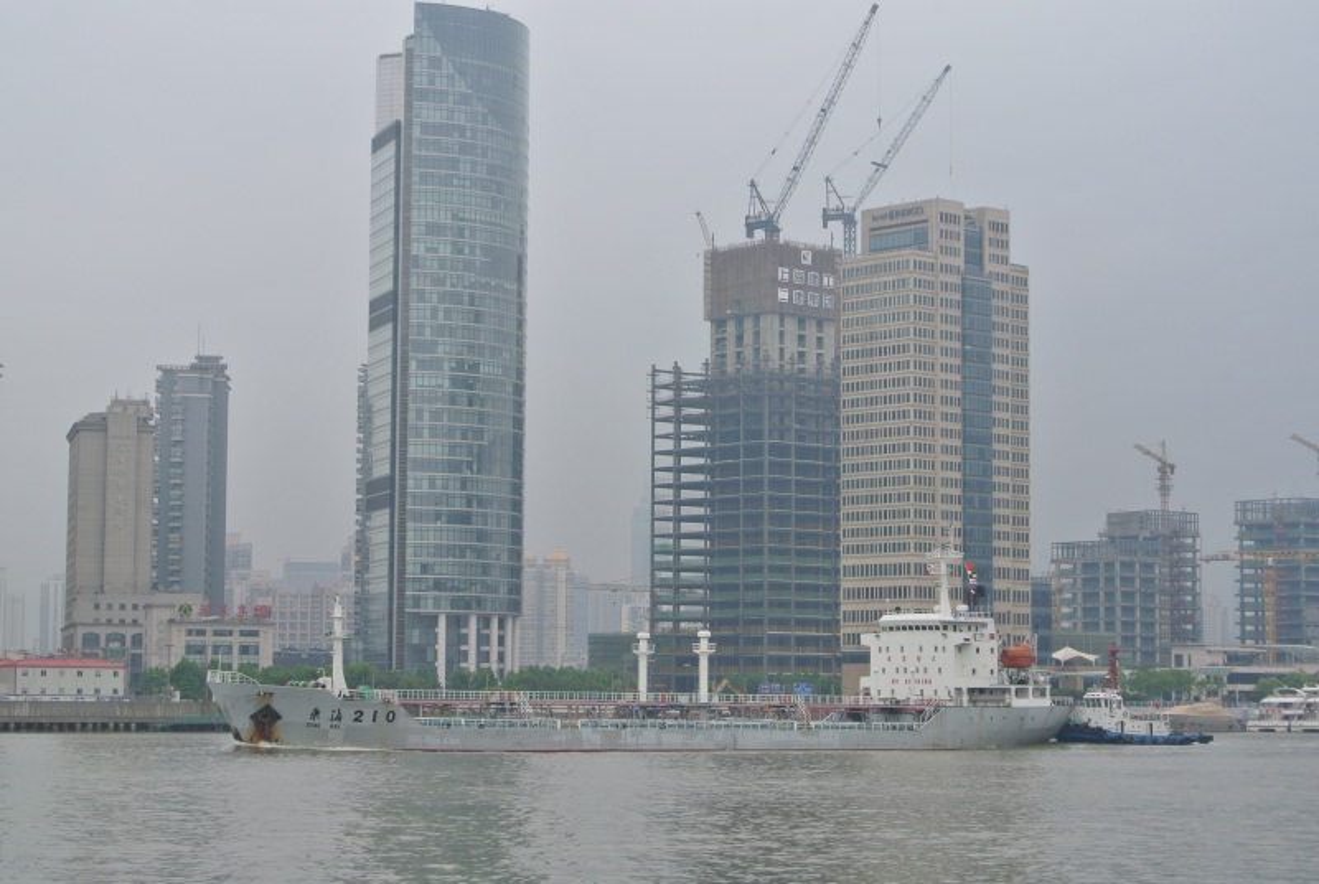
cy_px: 442
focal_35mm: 81
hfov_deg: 25.0
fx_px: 2972
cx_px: 660
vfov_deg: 16.9
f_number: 5.6
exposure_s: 1/320
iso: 100
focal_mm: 30
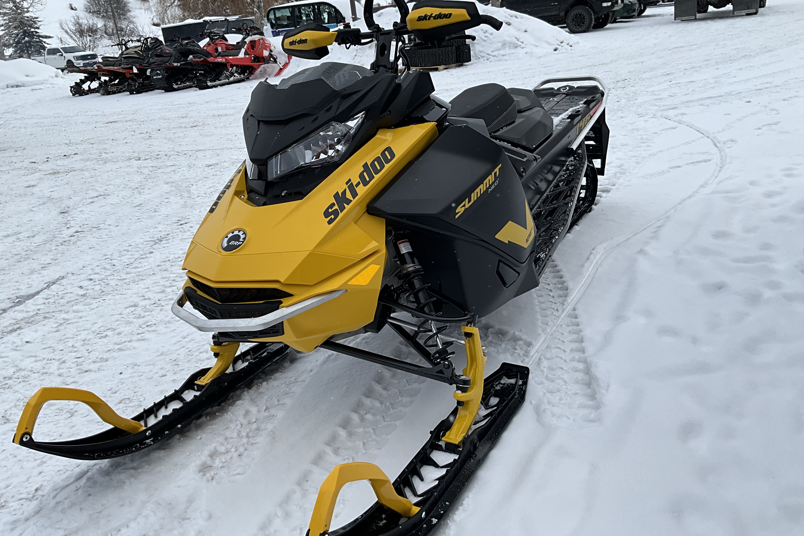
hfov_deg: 60.3
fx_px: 692
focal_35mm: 31
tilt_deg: -18.5
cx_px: 397
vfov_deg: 42.3
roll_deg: +4.8
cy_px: 243
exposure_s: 1/2227
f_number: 1.8
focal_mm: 3
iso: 25
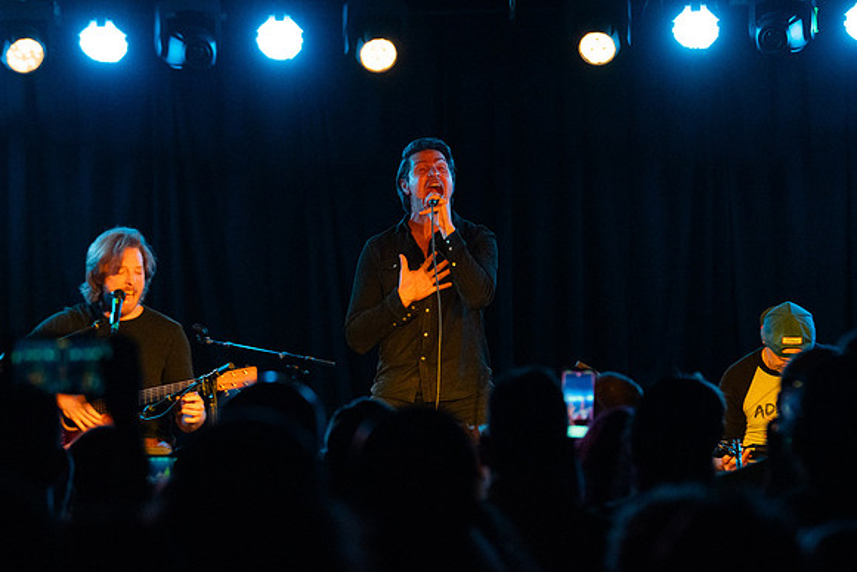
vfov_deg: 7.2
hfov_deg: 10.8
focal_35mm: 191
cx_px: 448
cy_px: 331
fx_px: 4539
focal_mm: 142
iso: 2500
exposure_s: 1/640
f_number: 4
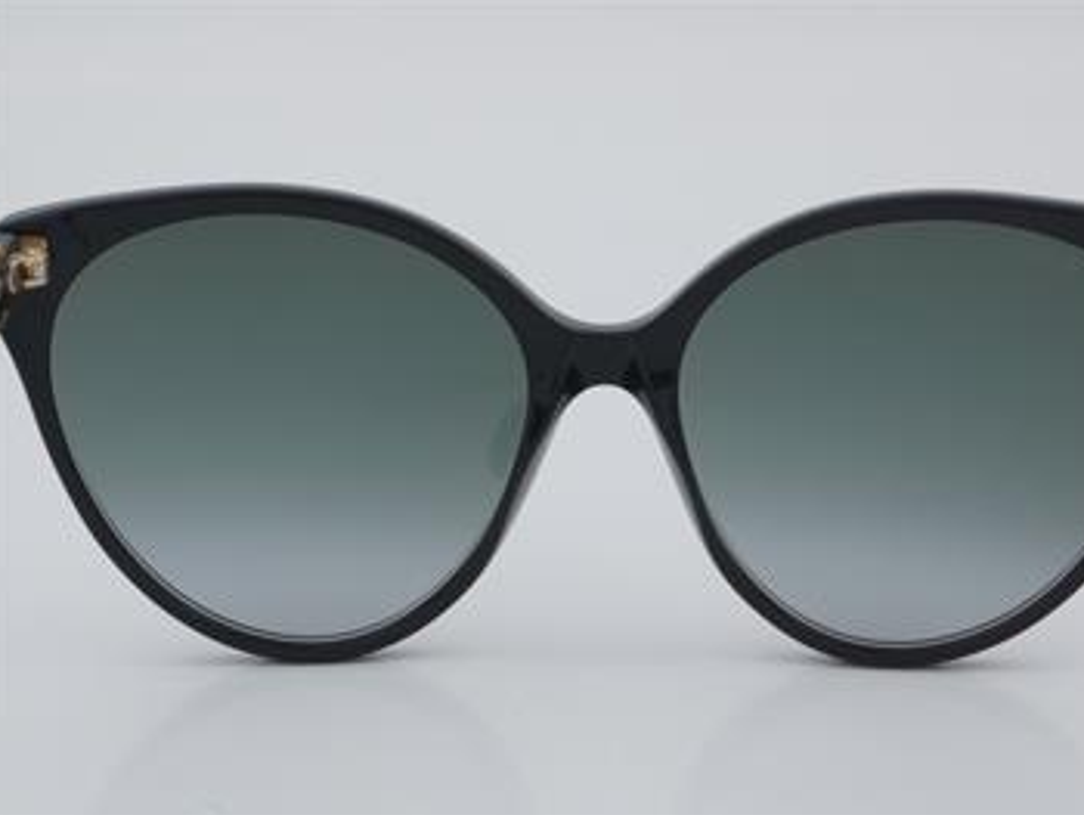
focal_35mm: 91
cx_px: 604
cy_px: 409
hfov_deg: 21.6
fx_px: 2837
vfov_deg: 16.3
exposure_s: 1/4
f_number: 32
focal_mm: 55
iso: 100
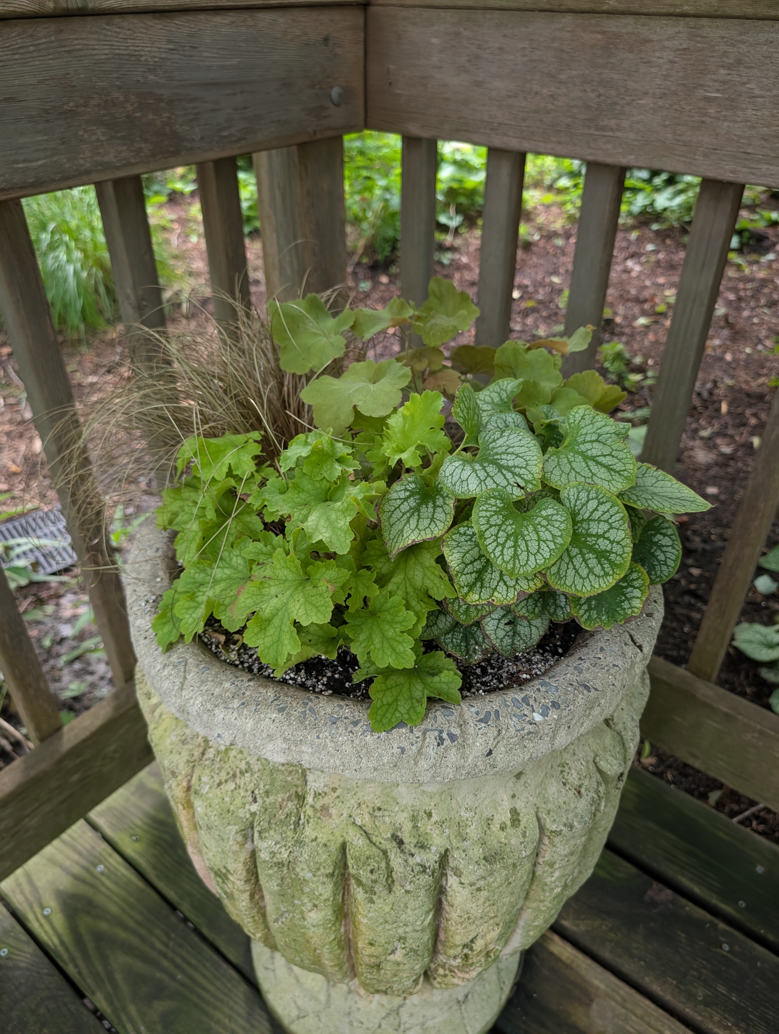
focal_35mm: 24
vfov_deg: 71.5
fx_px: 718
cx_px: 390
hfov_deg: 56.9
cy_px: 517
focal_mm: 6.9
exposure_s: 1/126
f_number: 1.68
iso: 286
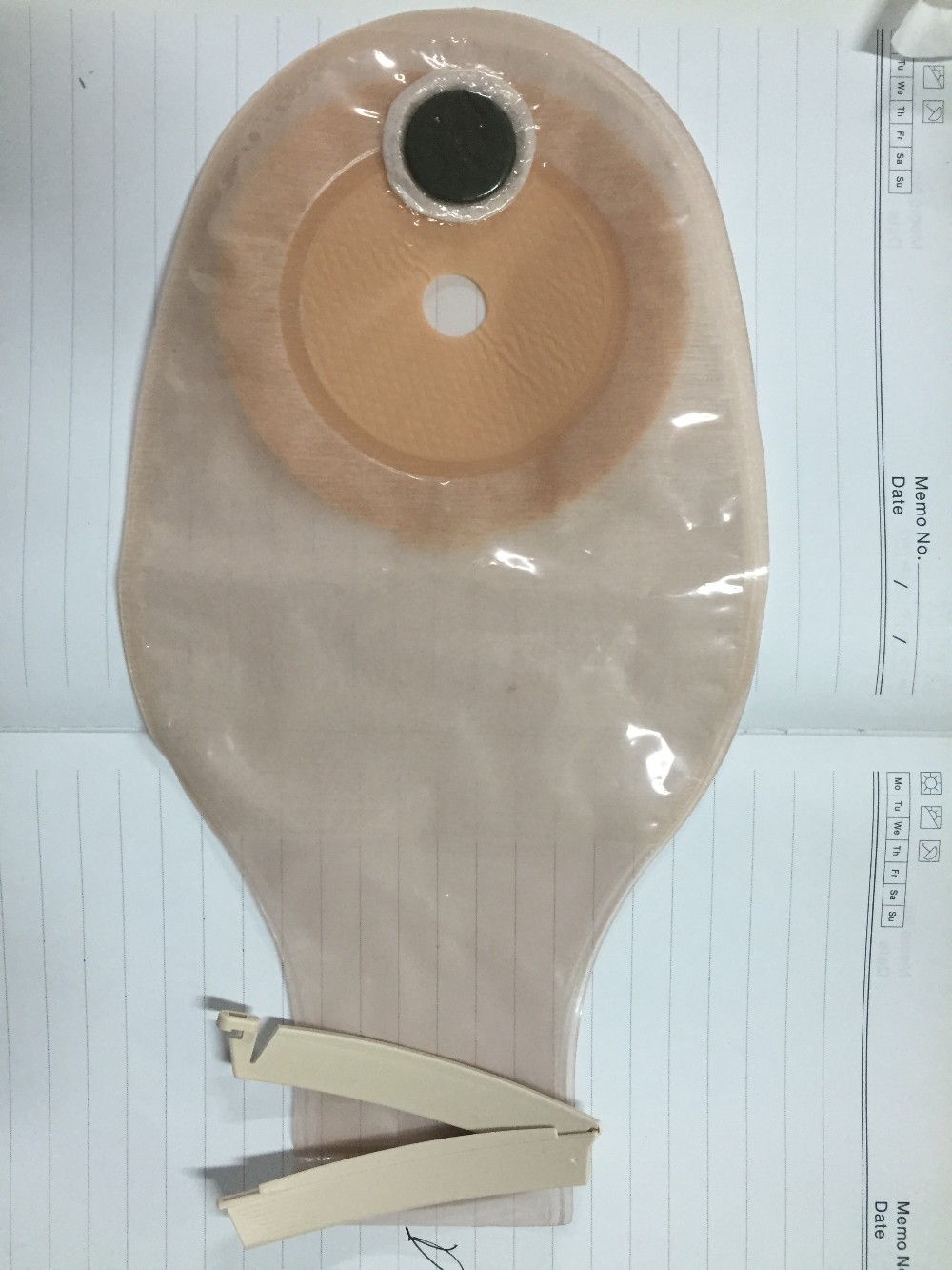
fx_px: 1063
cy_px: 635
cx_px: 476
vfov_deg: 61.7
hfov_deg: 48.2
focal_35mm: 29
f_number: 2.2
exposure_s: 1/33
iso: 160
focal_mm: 4.15
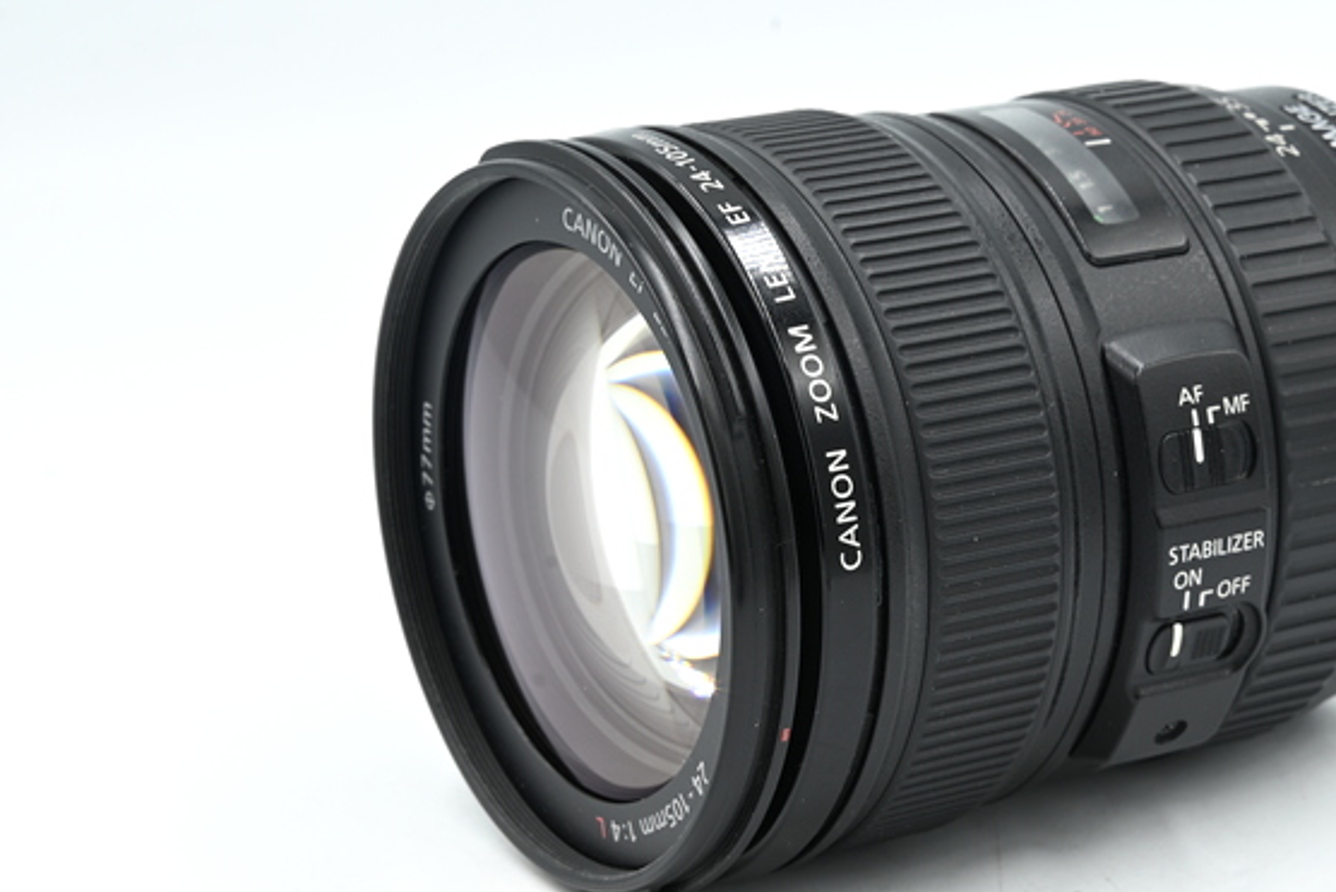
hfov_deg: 16.1
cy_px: 465
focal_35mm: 126
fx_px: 4677
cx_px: 1098
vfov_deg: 10.9
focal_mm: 70
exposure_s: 1/13
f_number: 14
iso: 100
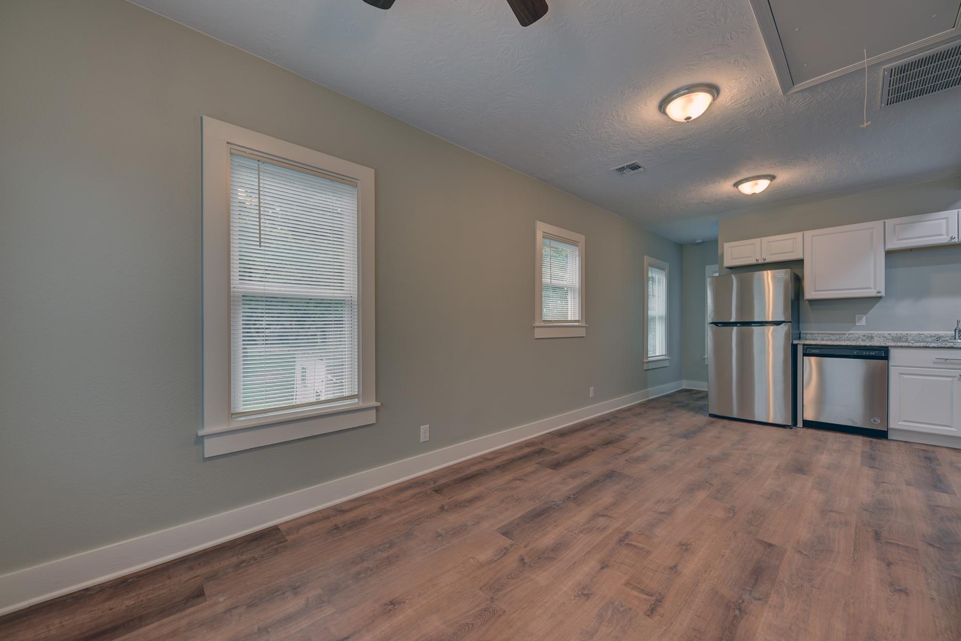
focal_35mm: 13
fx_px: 347
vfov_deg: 85.4
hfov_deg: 108.3
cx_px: 473
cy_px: 329
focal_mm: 12
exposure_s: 1/20
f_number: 4
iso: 125
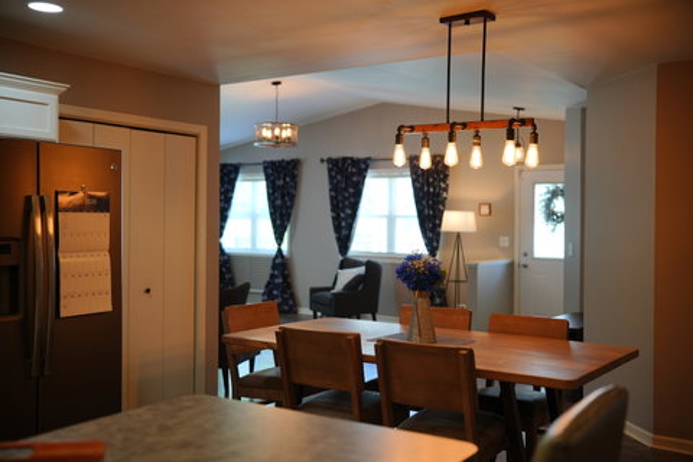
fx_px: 731
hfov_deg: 50.7
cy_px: 231
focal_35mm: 38
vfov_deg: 35.1
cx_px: 346
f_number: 2
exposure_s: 1/200
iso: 400
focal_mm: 38
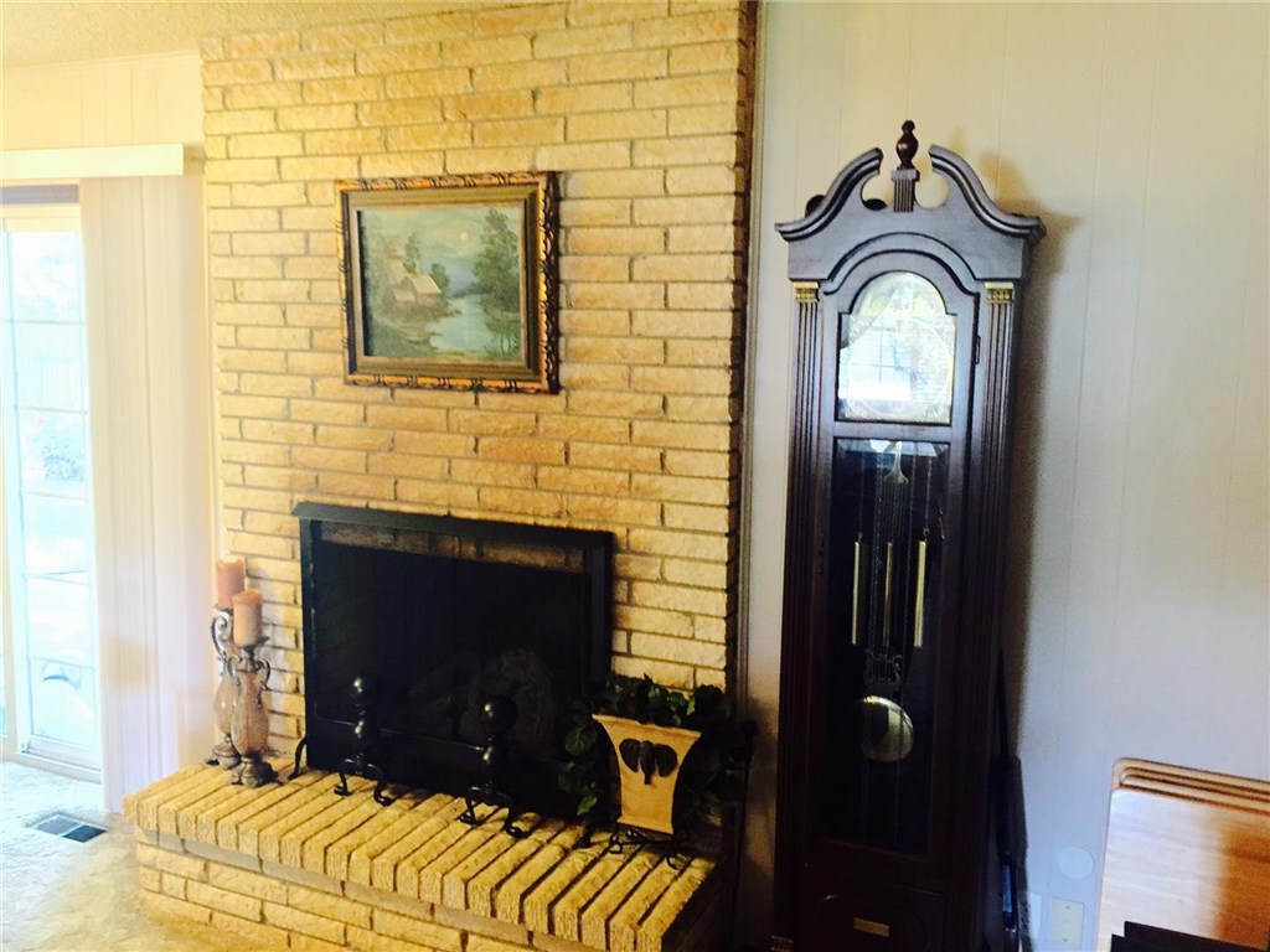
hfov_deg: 61.7
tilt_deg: -8.0
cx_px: 635
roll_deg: -2.4
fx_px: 1064
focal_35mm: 29
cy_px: 476
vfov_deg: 48.2
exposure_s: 1/15
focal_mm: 4.15
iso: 320
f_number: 2.2
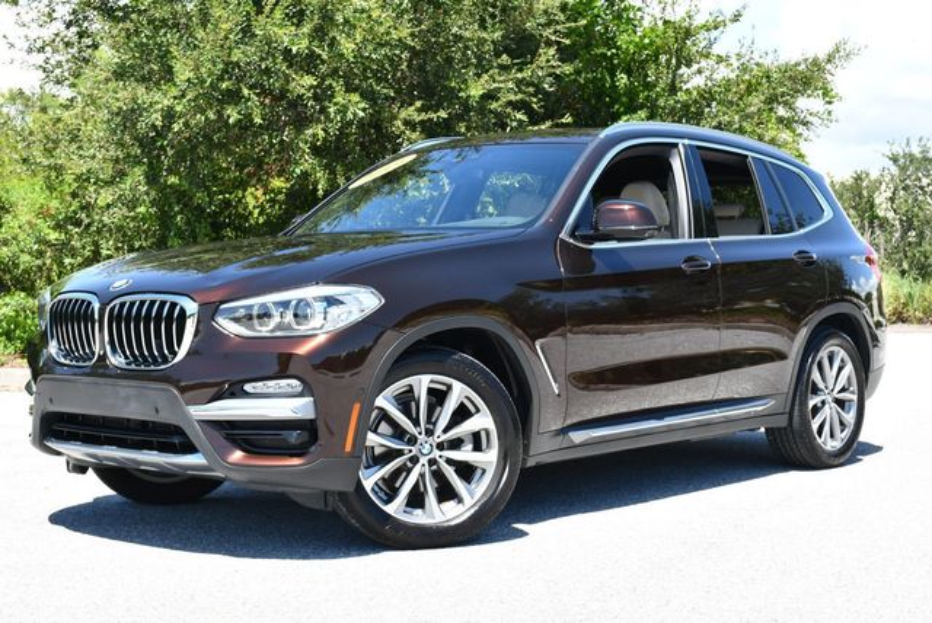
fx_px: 1503
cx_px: 466
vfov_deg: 23.4
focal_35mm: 58
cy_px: 312
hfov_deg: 34.5
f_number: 6.3
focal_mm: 29
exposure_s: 1/250
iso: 200
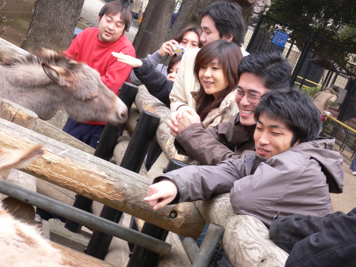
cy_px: 134
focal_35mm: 105
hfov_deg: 18.7
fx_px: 1080
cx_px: 178
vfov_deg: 14.1
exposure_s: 1/25
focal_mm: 17.4
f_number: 5
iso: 100
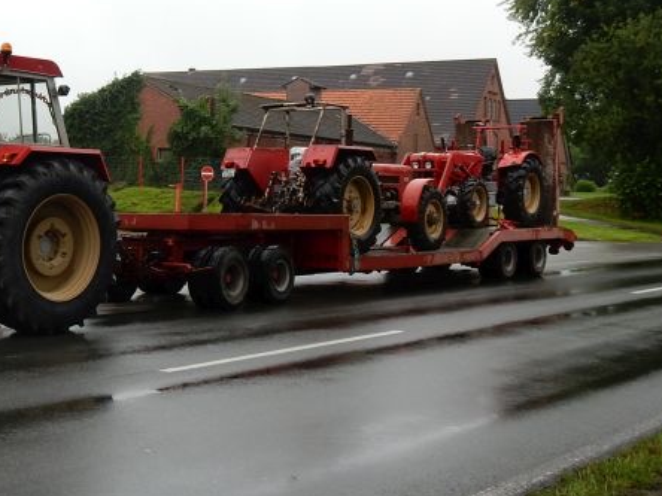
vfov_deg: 27.0
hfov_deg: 33.9
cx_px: 88
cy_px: 213
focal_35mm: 54
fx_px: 1033
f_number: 4
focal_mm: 5.4
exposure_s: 1/100
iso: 125
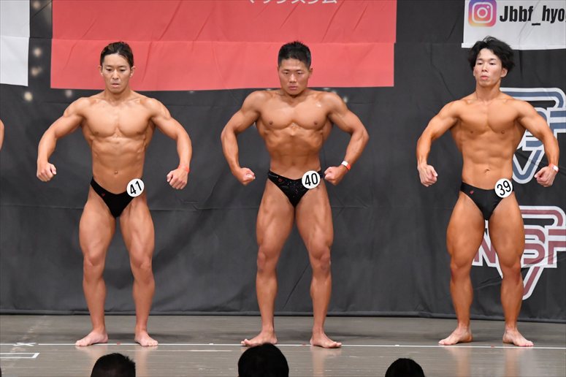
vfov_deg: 6.3
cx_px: 283
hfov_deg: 9.5
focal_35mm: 217
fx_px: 3410
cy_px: 188
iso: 6400
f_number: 5.6
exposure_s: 1/400
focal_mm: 145
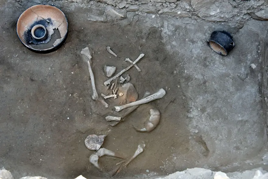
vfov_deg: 26.0
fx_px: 387
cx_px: 134
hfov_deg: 38.2
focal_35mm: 52
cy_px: 90
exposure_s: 1/125
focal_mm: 52
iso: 320
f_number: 5.6
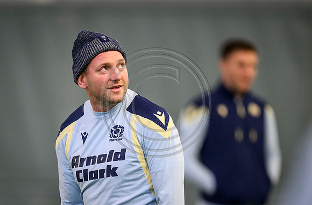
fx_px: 4868
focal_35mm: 564
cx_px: 107
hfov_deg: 3.7
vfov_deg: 2.4
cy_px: 135
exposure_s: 1/1600
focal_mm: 400
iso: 6400
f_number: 3.2
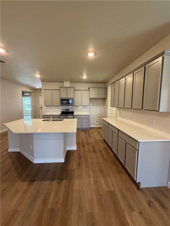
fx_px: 92
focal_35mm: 14
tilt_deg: -4.5
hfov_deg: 85.7
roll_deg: -0.6
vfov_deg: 102.1
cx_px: 85
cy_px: 113
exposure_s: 1/60
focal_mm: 2.22
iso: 250
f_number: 2.2
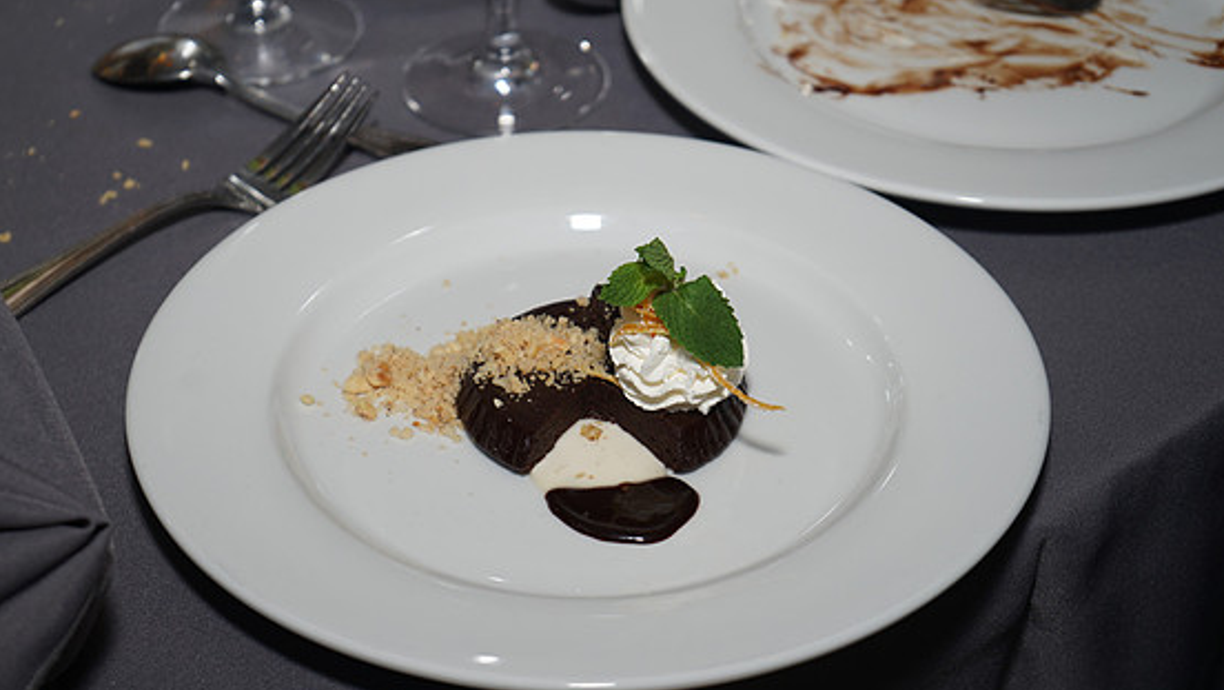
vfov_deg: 15.7
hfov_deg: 27.5
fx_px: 2500
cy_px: 389
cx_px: 588
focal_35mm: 77
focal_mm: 70
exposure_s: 1/100
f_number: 5.6
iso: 160
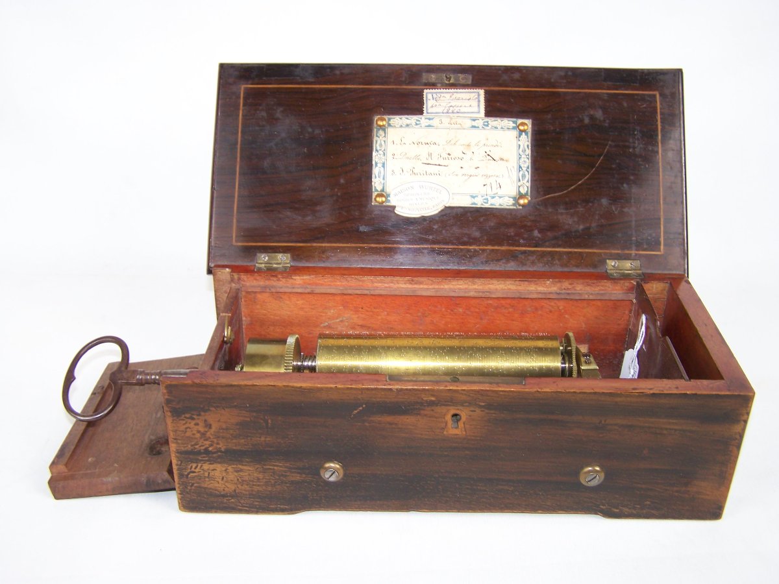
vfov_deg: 37.7
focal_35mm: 38
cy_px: 292
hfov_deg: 49.0
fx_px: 855
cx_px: 390
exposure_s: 1/60
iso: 80
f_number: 2.8
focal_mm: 6.3
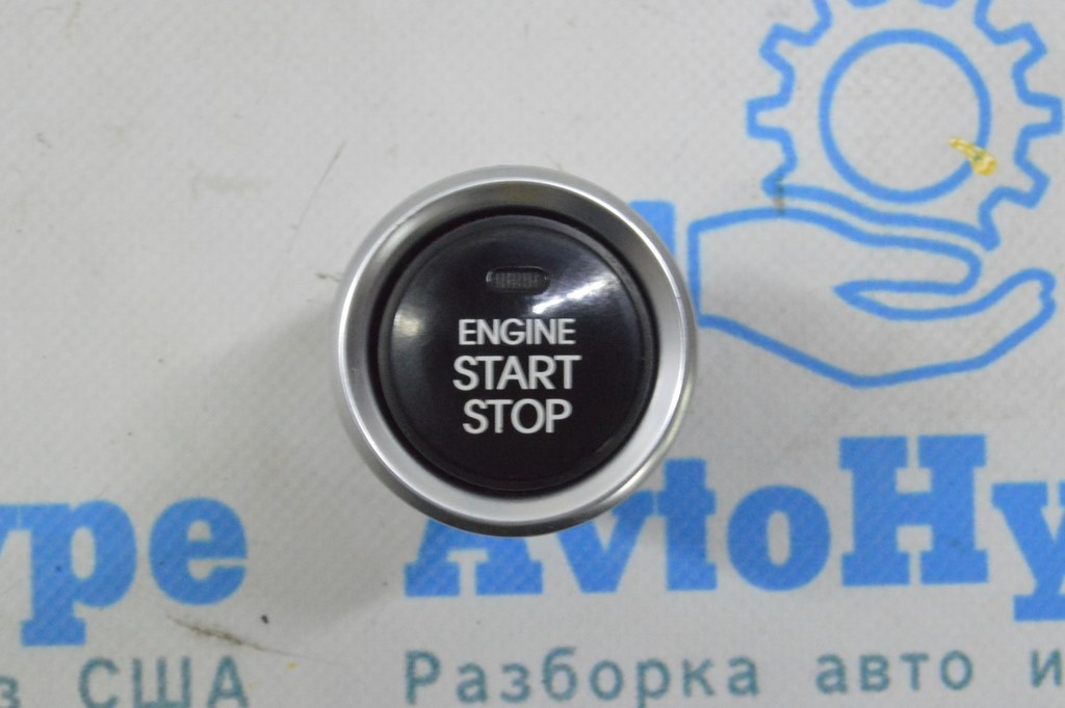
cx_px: 532
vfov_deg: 18.9
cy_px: 354
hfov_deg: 28.1
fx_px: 2128
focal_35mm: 72
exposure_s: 1/20
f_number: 20
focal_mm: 48
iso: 6400
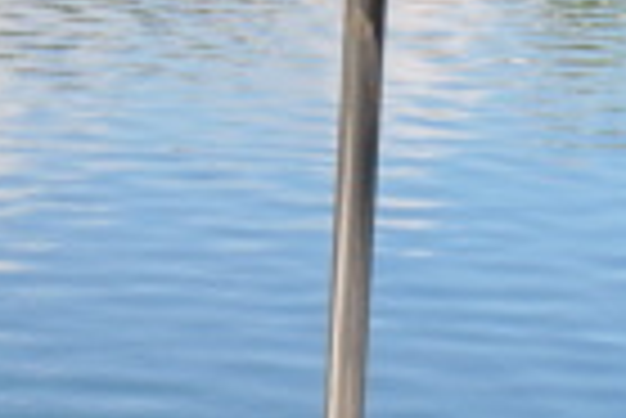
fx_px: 2698
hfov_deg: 13.1
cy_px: 1319
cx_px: 549
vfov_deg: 7.6
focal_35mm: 155
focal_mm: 16
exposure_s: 1/100
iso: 100
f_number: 8
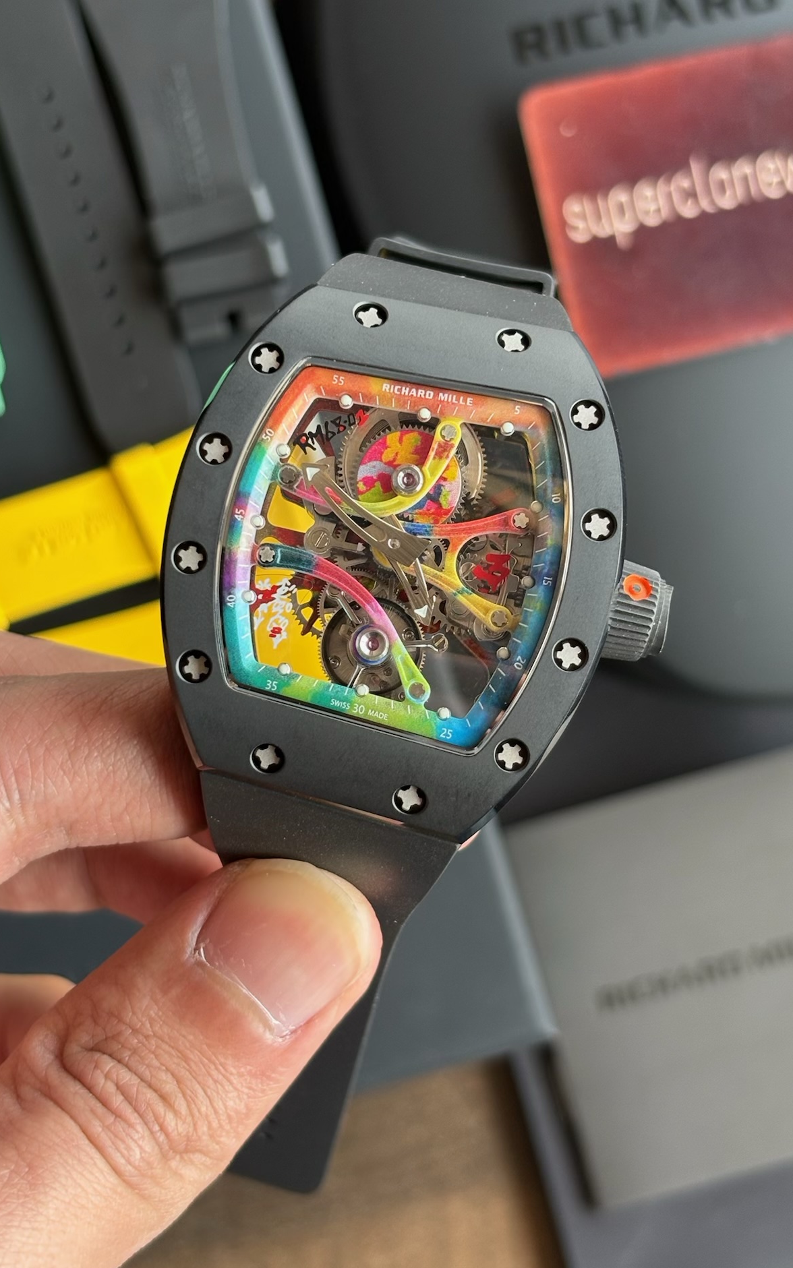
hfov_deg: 21.6
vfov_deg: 34.0
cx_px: 380
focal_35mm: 60
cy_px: 603
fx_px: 2074
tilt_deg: -76.8
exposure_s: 1/65
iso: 50
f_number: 1.6
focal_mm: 5.96
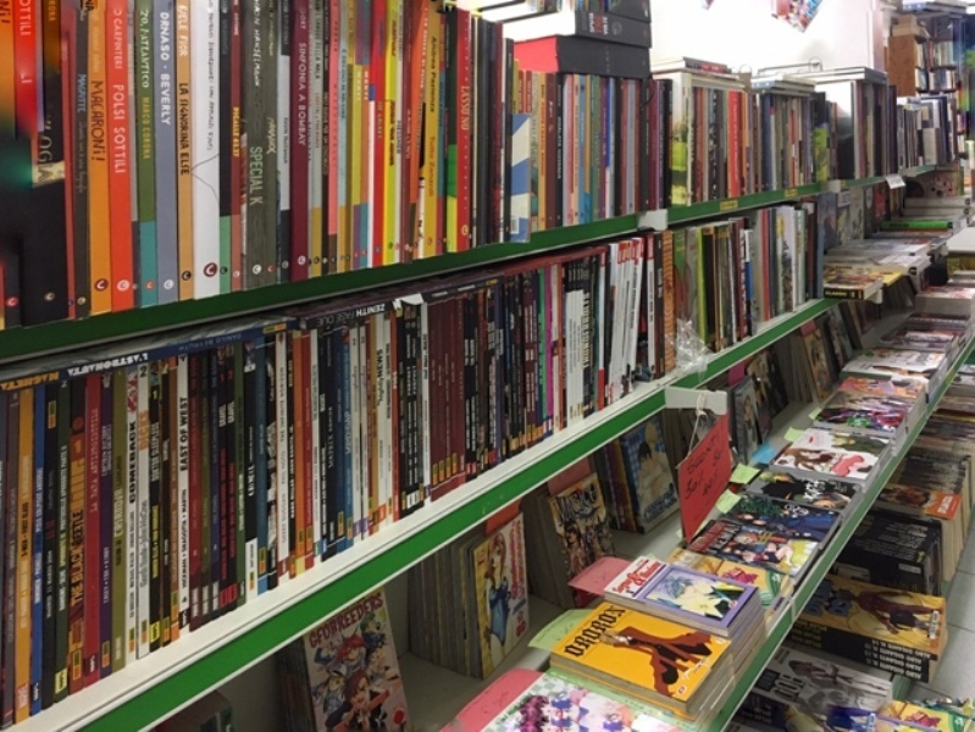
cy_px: 366
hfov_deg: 61.6
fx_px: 817
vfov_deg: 48.3
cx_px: 488
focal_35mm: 29
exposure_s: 1/33
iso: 200
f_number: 2.2
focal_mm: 4.15
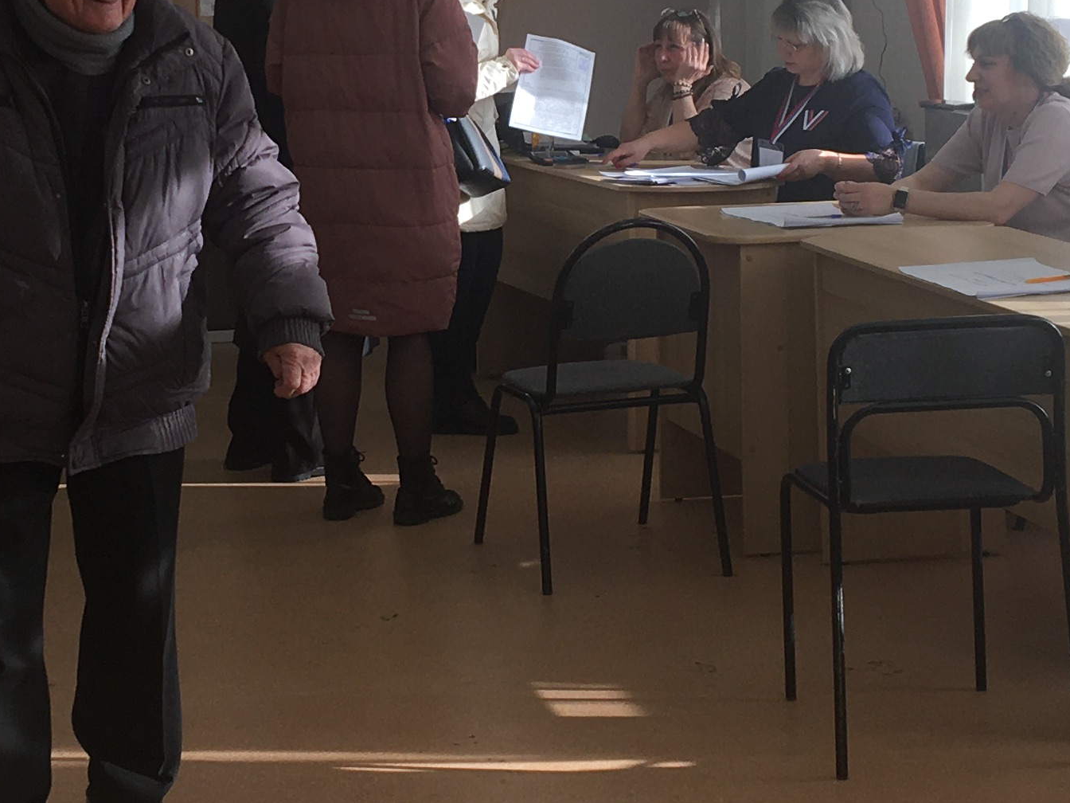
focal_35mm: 87
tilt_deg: -3.3
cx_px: 335
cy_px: 150
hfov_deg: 22.4
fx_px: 2689
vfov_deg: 16.8
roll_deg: +2.1
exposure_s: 1/192
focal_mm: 4.15
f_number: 2.2
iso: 25
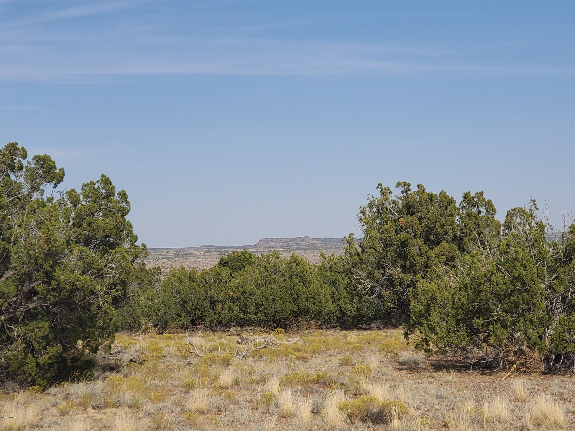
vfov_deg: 28.0
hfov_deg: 36.8
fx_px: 864
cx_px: 288
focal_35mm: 52
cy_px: 216
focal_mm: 6
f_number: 2.4
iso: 50
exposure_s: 1/965
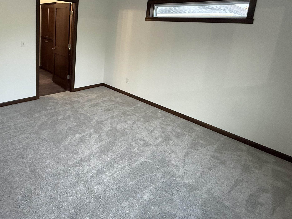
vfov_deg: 56.7
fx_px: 194
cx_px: 87
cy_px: 62
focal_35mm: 23
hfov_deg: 70.8
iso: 320
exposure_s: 1/120
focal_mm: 2.22
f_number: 2.2
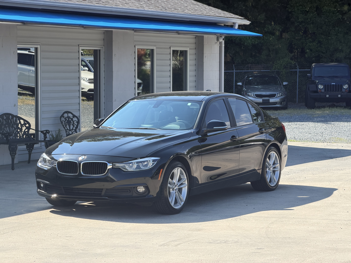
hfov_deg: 19.6
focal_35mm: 100
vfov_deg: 14.8
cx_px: 176
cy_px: 132
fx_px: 1014
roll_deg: -0.1
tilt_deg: -4.0
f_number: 2.8
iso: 50
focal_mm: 16.89
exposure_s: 1/602
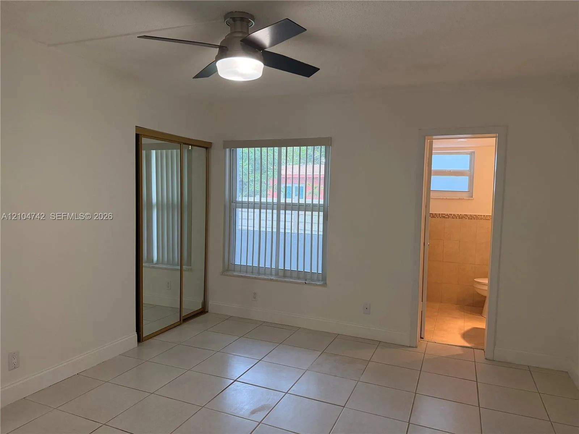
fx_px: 401
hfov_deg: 71.6
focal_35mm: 24
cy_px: 217
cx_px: 290
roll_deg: -1.4
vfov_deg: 56.8
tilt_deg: -2.3
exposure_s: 1/120
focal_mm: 6.76
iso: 320
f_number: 1.78
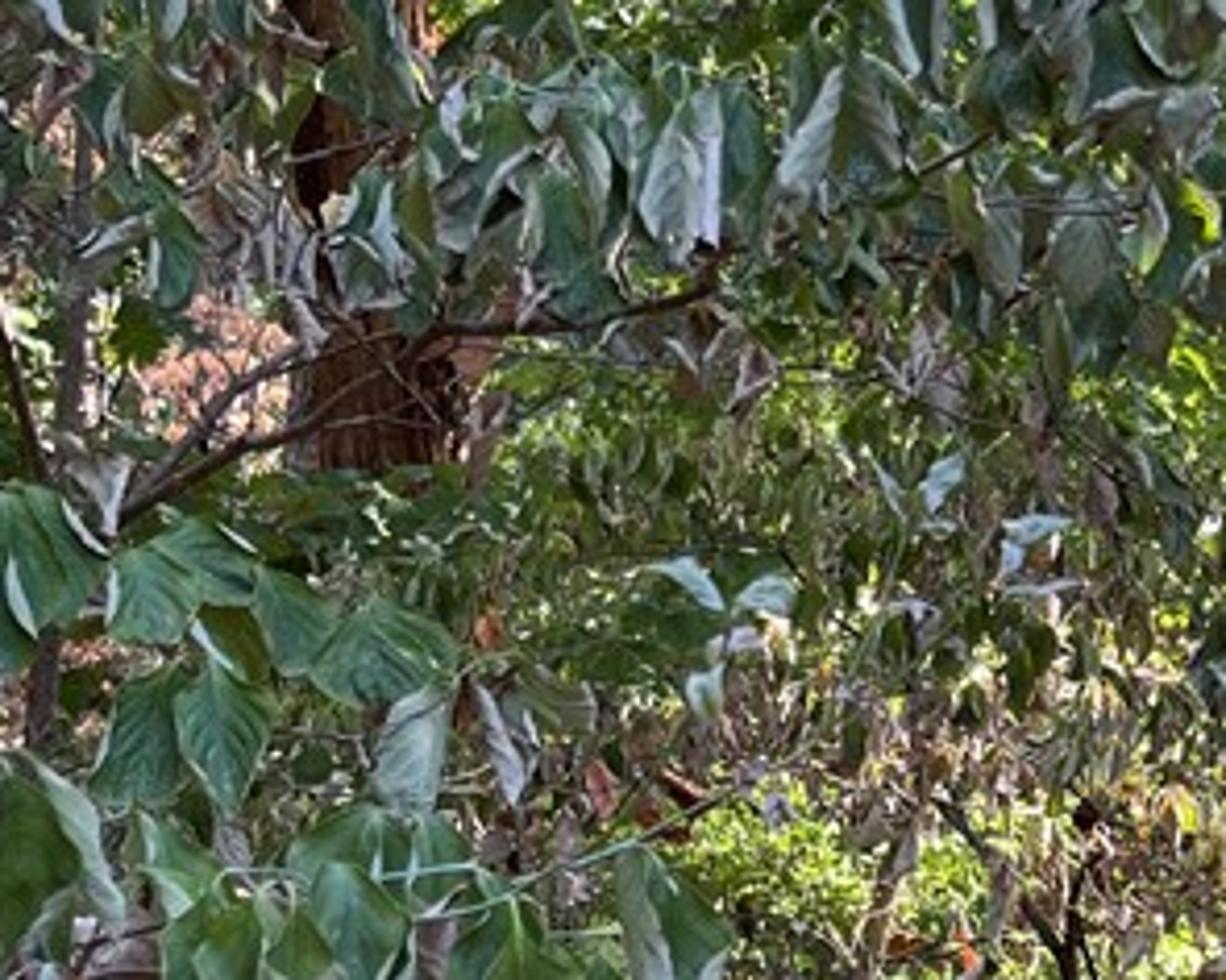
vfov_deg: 17.4
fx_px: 3193
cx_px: 1313
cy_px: 664
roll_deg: +0.1
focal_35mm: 88
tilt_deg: -4.2
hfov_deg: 20.8
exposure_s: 1/144
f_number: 1.6
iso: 32
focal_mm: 5.1
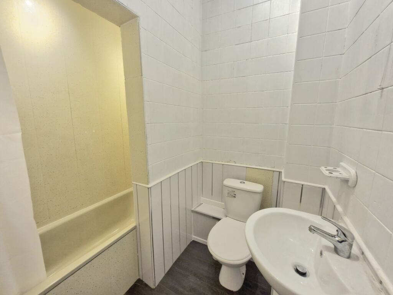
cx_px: 196
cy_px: 148
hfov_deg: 106.2
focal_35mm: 13
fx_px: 148
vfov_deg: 89.9
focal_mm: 1.74
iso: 80
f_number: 2.2
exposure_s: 1/50
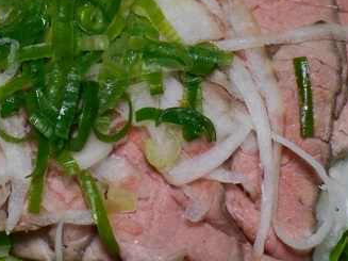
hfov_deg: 6.4
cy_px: 39
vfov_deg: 4.8
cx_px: 73
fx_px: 3105
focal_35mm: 309
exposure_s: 1/25
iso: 800
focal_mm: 28.3
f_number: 6
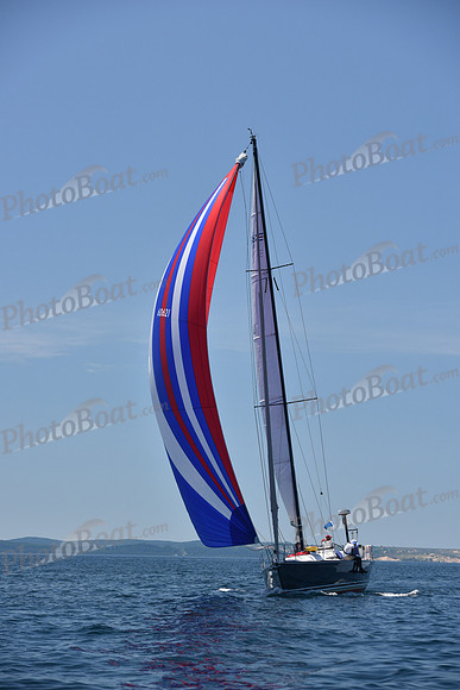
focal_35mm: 100
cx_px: 230
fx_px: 1915
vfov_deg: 20.4
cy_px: 345
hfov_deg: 13.7
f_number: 5.6
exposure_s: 1/800
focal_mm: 100
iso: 250
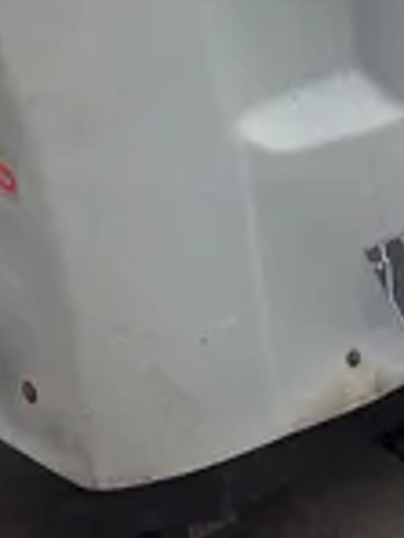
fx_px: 2007
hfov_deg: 11.5
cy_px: -242
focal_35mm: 129
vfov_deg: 14.4
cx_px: 255
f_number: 1.6
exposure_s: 1/2208
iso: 50
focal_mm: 5.96
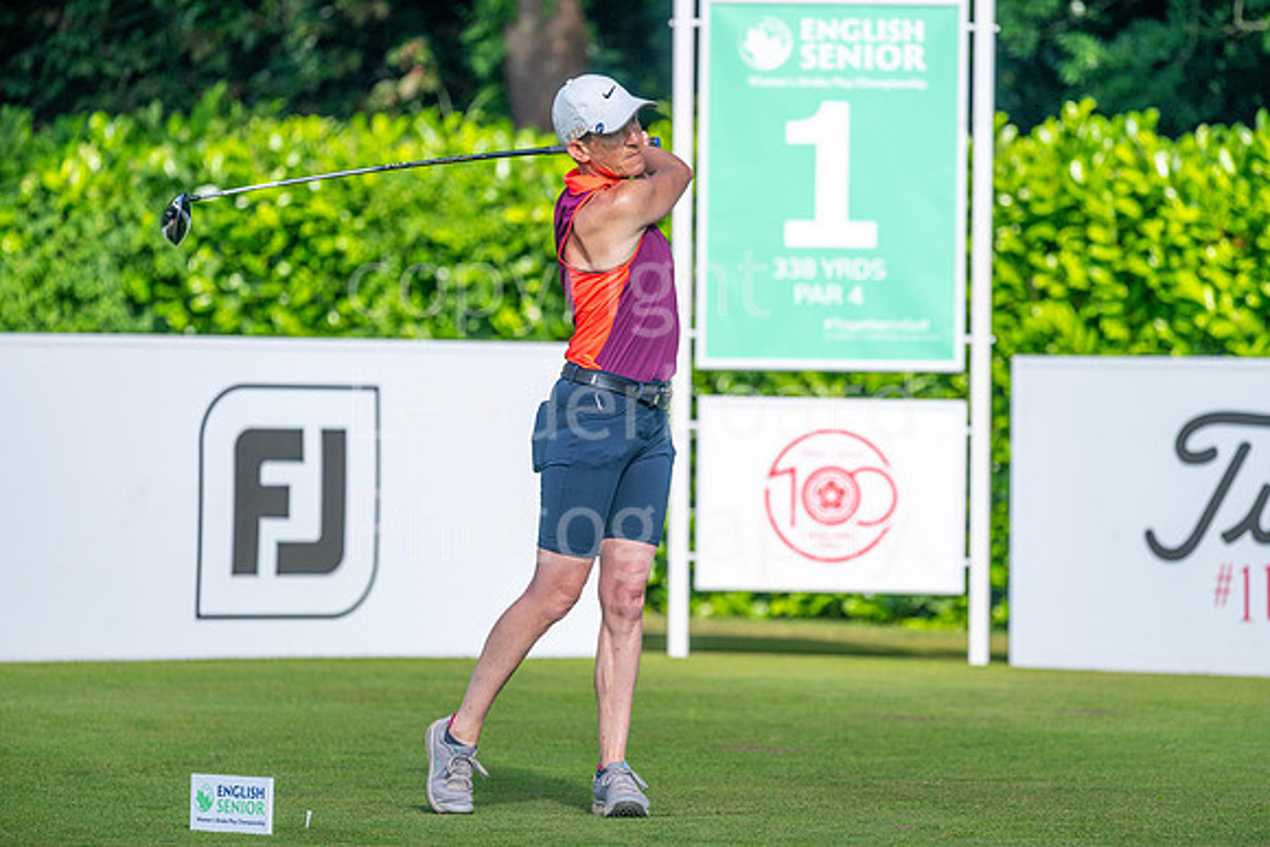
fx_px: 10585
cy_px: 424
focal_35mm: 300
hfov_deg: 6.9
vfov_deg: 4.6
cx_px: 635
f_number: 5
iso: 200
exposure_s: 1/2000
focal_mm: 300
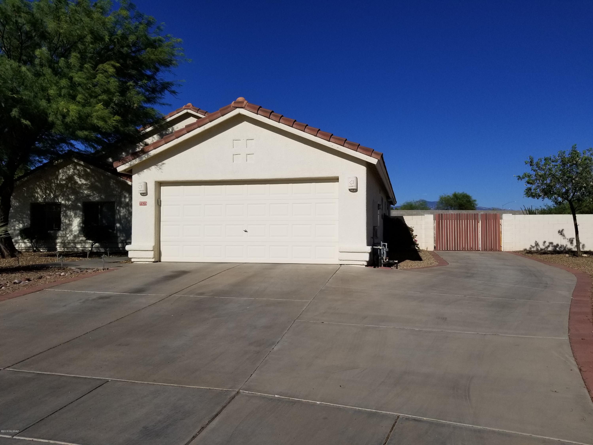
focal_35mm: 26
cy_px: 222
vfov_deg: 53.1
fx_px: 445
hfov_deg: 67.3
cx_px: 296
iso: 50
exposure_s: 1/9408
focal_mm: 4.3
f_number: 1.7
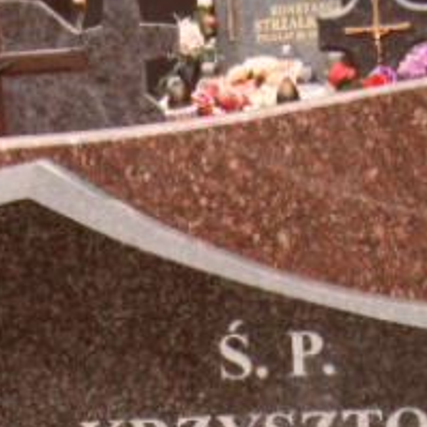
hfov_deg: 7.7
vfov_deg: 7.5
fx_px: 3168
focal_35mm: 227
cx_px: 191
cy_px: 783
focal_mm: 8.2
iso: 200
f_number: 3.8
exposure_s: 1/45
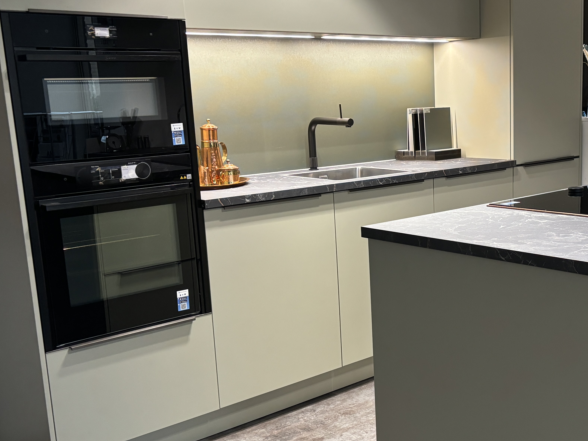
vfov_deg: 30.8
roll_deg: +1.1
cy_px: 249
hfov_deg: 39.4
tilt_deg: -12.3
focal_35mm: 47
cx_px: 440
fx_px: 798
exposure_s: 1/50
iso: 200
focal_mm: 5.96
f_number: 1.6
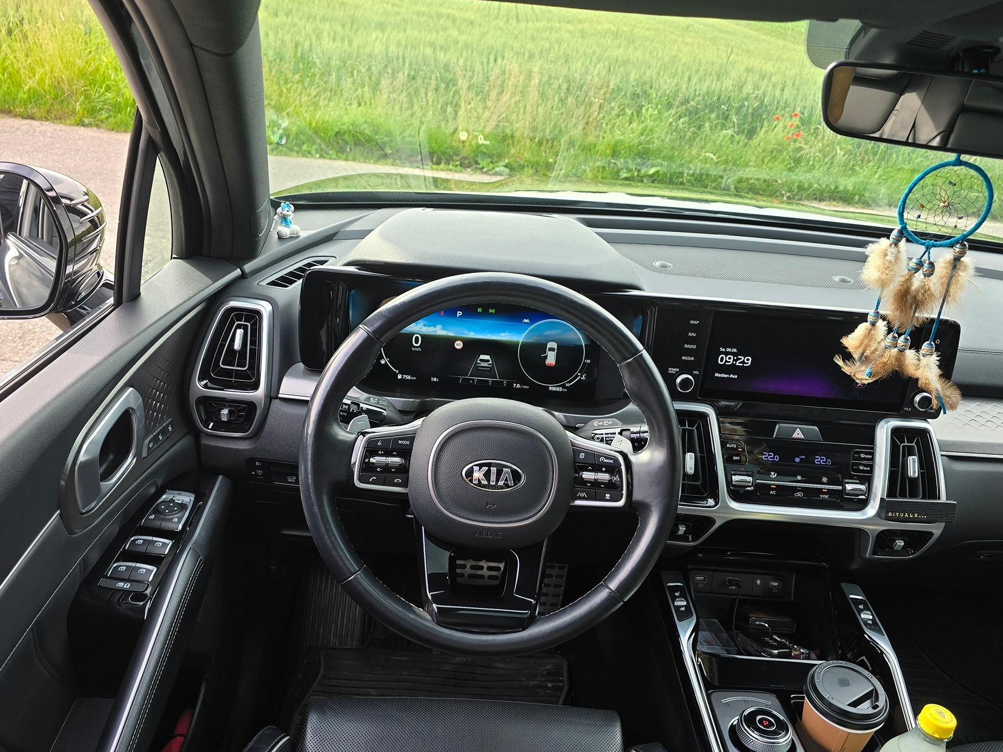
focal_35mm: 28
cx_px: 489
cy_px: 387
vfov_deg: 49.7
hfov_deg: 63.4
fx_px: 811
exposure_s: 1/100
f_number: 1.7
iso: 16
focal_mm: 6.3
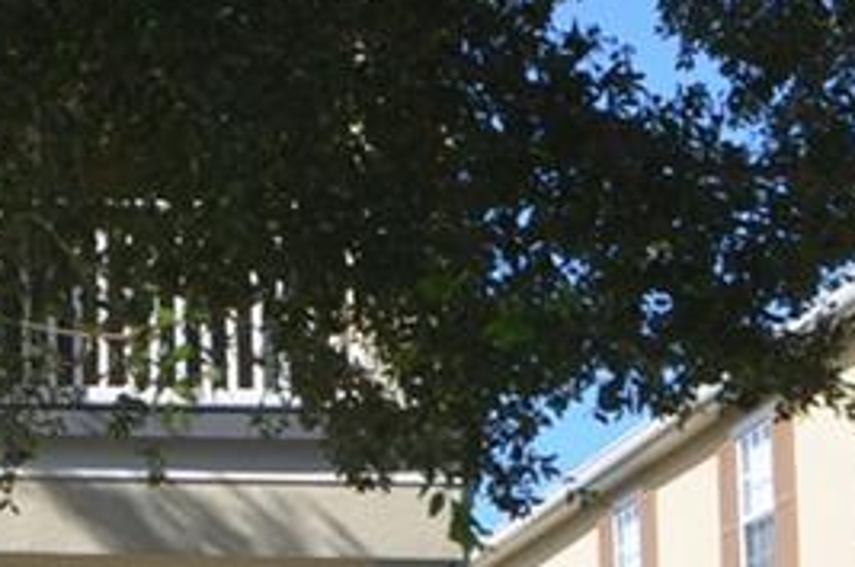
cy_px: 498
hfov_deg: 16.7
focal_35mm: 115
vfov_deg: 11.8
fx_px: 2726
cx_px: -301
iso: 160
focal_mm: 20
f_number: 8
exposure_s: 1/250
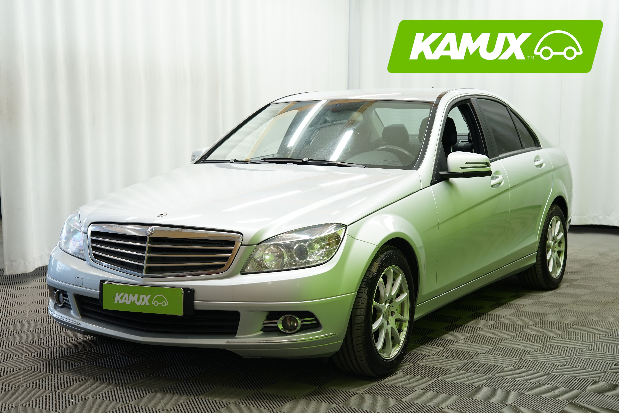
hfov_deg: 34.5
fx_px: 997
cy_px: 206
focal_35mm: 58
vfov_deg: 23.4
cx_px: 310
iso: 500
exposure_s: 1/15
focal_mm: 58
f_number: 5.6
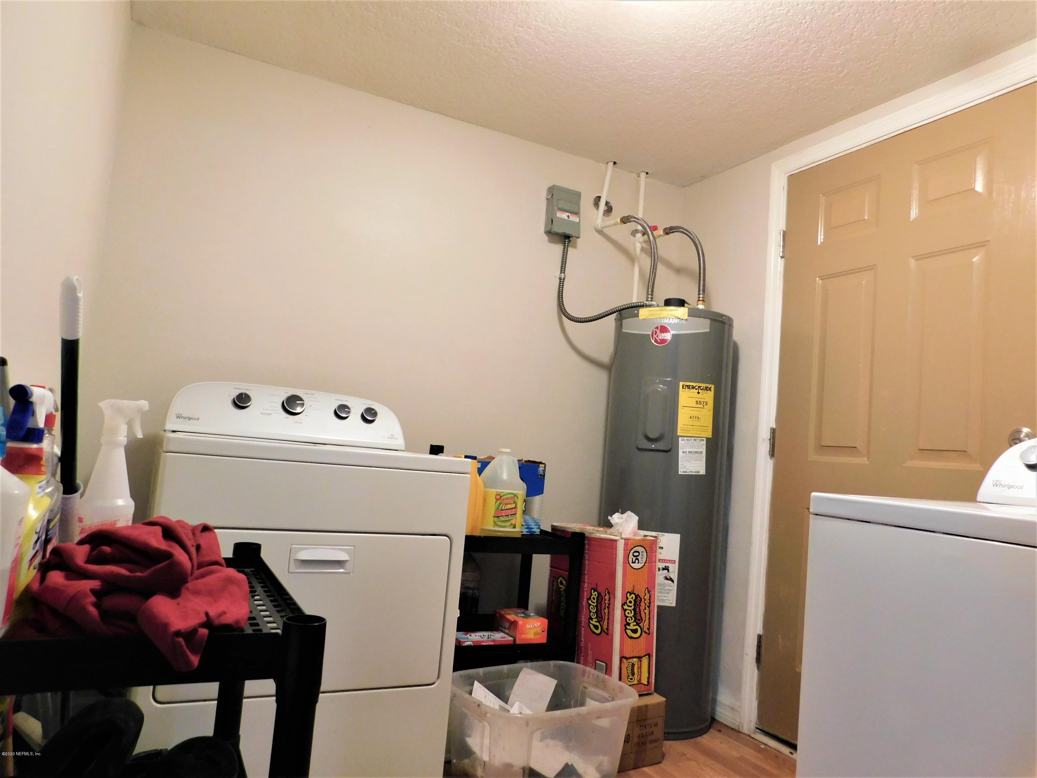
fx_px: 719
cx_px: 518
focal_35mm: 24
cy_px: 389
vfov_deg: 56.8
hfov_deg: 71.6
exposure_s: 1/30
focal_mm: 4.1
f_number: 3
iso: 250
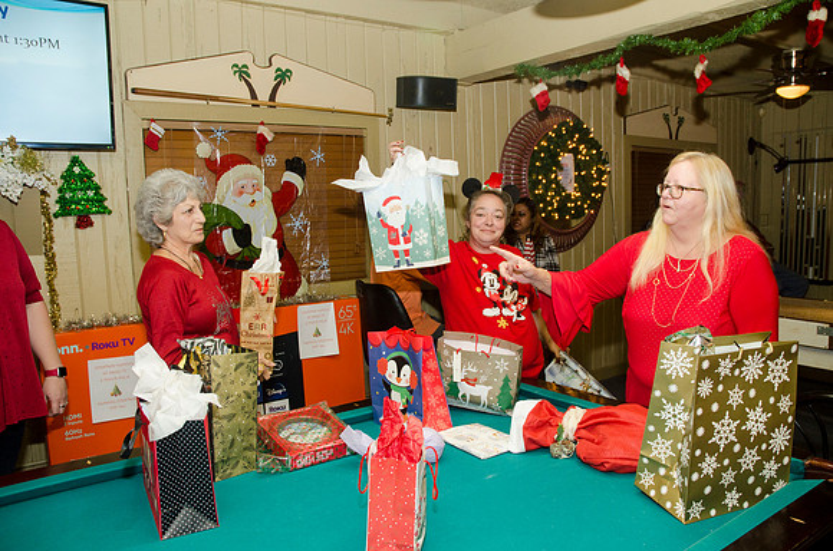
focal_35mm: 27
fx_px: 623
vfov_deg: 47.7
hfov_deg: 67.5
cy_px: 276
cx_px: 416
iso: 400
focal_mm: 18
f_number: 5.6
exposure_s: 1/60
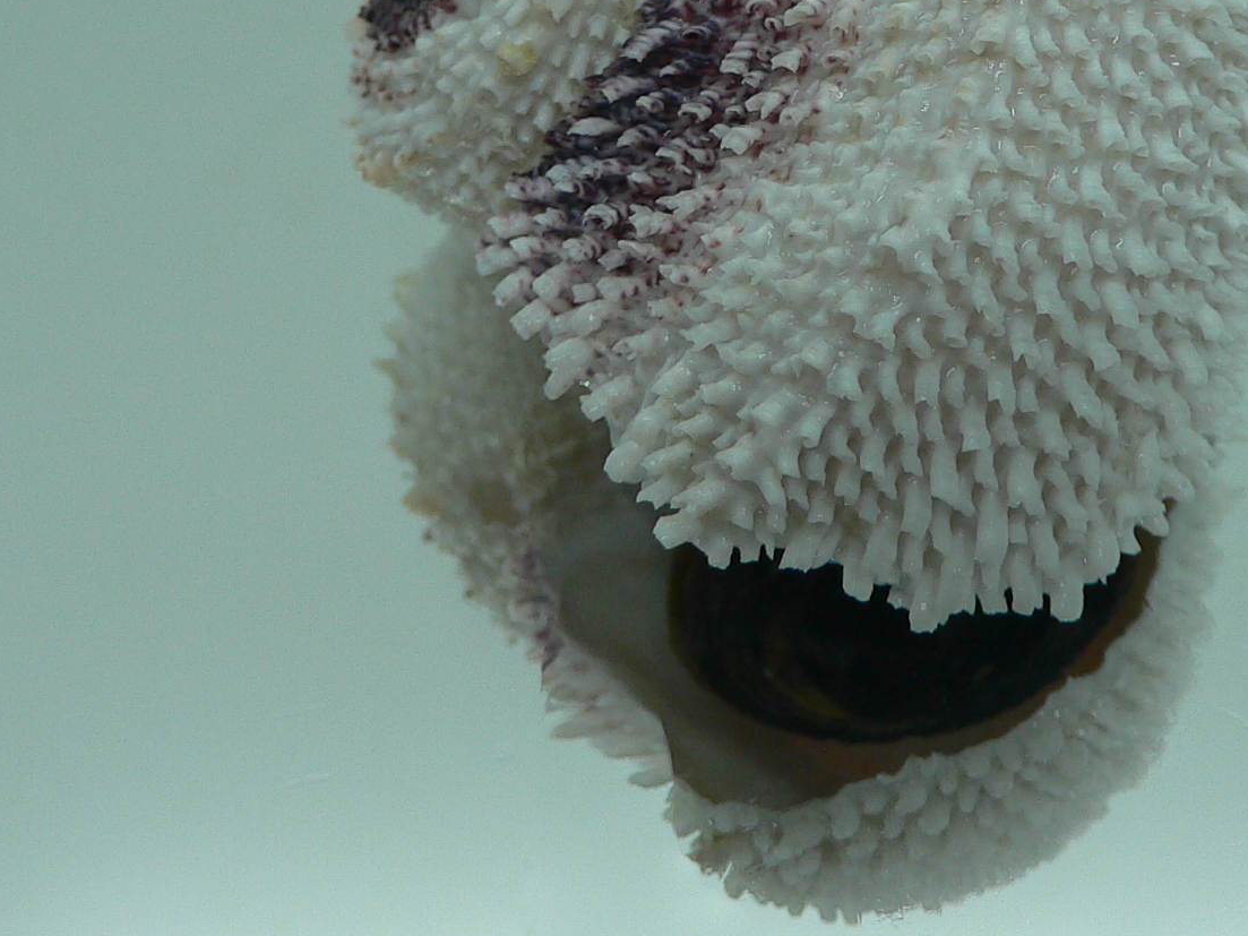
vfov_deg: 22.5
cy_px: 135
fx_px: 2307
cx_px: 835
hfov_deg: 30.0
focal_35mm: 64
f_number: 2.8
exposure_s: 1/80
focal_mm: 4.6
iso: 80
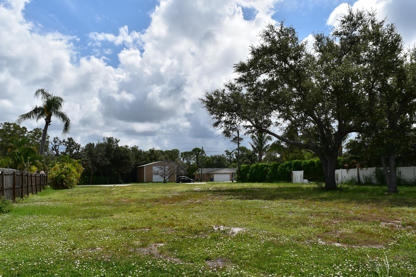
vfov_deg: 46.4
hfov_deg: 65.5
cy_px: 134
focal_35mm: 28
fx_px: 323
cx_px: 213
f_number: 11
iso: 220
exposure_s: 1/500
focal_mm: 18
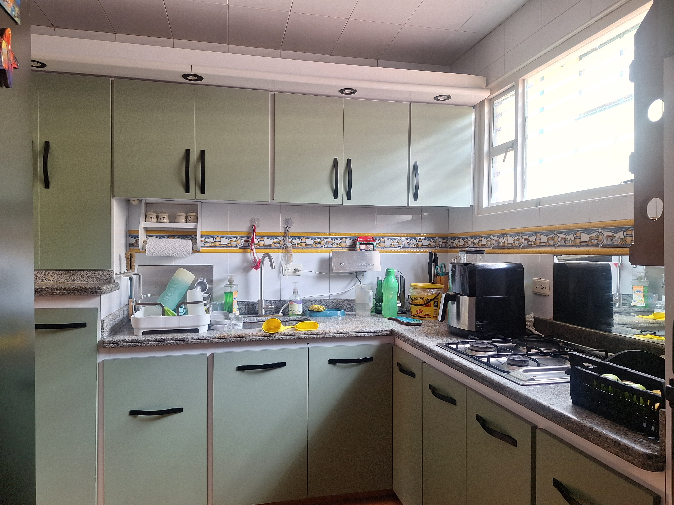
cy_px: 252
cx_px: 337
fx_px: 448
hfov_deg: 73.9
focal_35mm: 23
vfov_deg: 58.9
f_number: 1.8
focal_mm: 5.54
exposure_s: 1/60
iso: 64
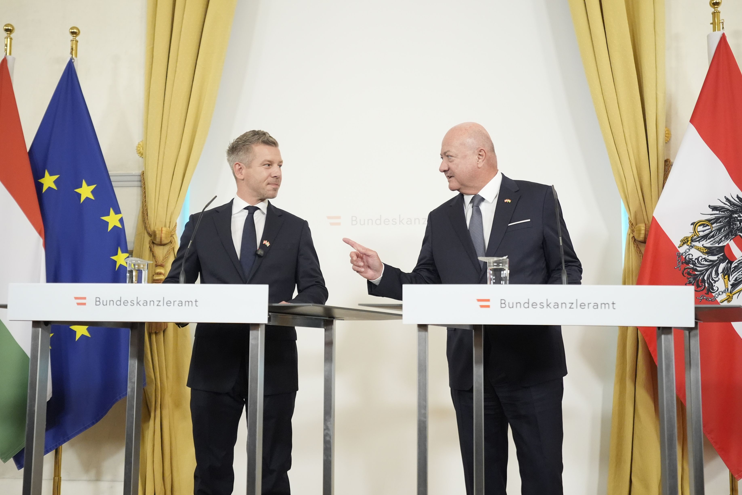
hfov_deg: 51.9
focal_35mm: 37
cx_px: 355
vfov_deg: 35.9
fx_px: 763
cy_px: 263
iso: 4000
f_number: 2.8
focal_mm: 34
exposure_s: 1/400
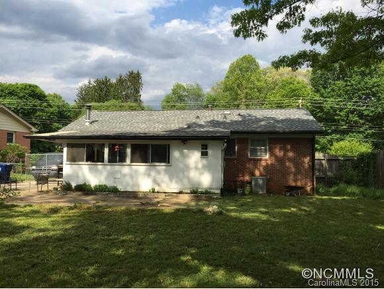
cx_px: 192
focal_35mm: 29
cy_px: 144
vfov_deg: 48.3
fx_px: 322
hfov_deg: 61.6
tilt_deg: +2.8
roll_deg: -1.1
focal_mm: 4.15
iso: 32
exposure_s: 1/1522
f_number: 2.2
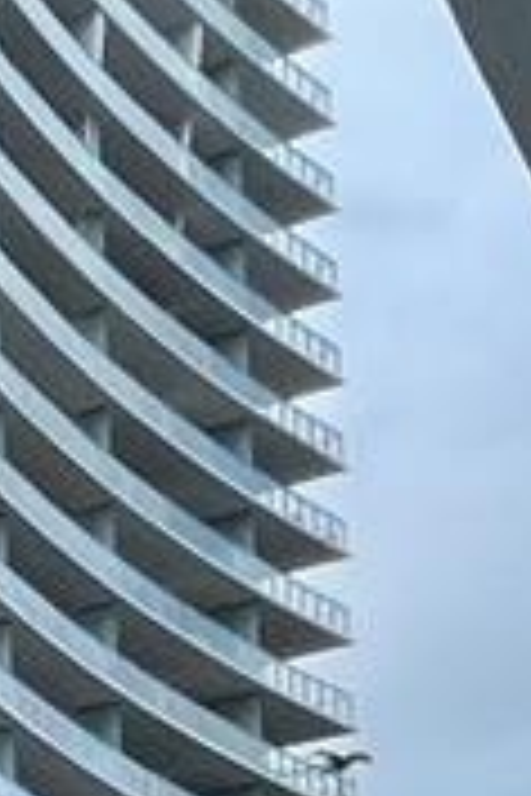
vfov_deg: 14.1
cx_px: -1818
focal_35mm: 122
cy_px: 1601
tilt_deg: +2.4
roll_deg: +0.2
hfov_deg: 7.1
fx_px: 2699
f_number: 1.8
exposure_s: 1/371
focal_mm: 1.57
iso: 32
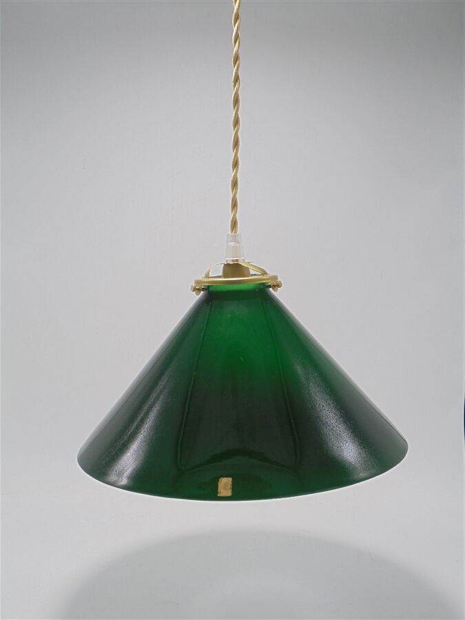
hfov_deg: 37.7
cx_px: 232
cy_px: 310
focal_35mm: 38
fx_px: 681
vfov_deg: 49.0
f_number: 4.2
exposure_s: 1/60
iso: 100
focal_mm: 6.9
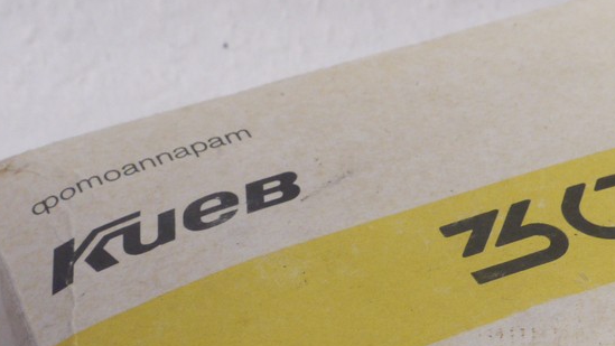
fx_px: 1631
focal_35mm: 100
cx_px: 441
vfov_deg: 11.9
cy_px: 408
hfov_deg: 21.2
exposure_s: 1/15
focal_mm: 21
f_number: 8
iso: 800
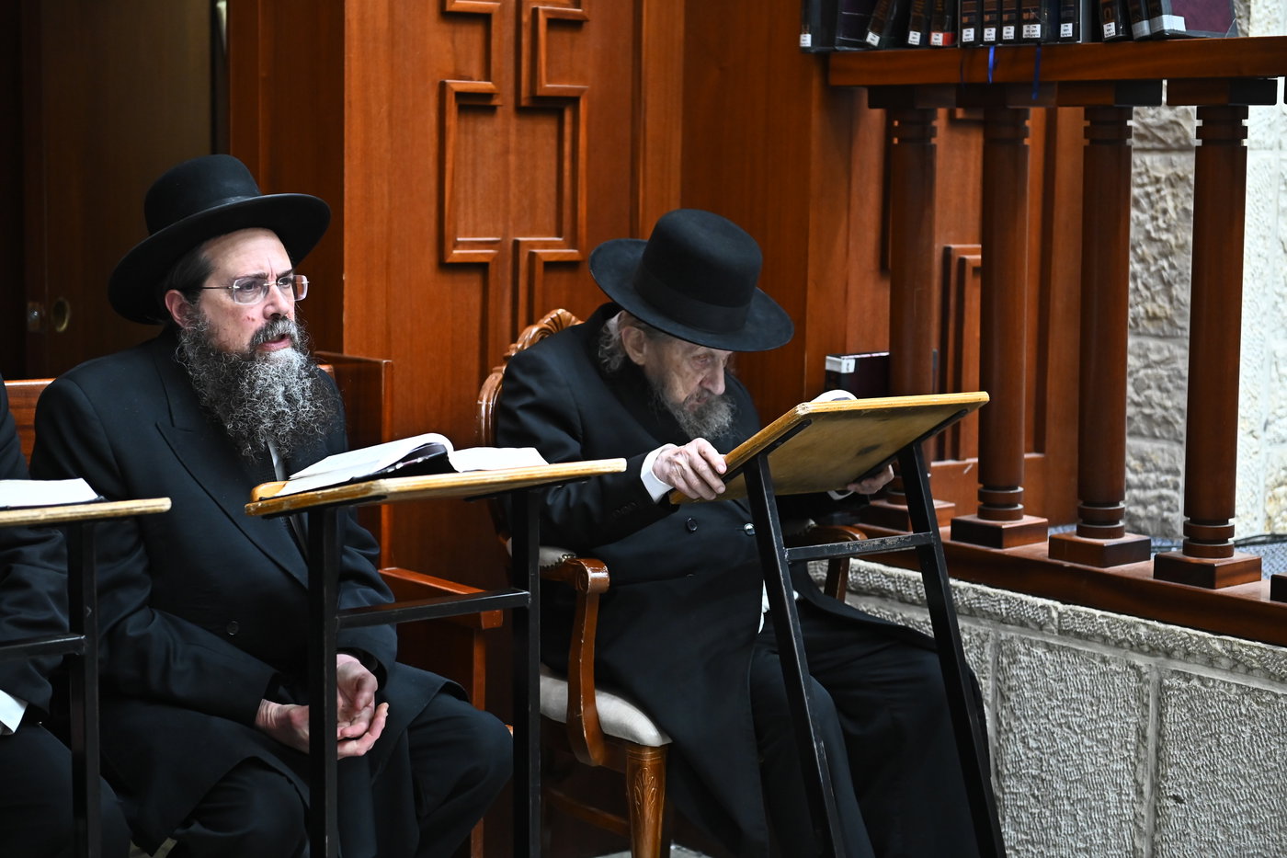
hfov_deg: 28.8
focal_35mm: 70
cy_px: 429
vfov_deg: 19.5
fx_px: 2502
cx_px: 644
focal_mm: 70
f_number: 3.2
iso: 3200
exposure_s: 1/200
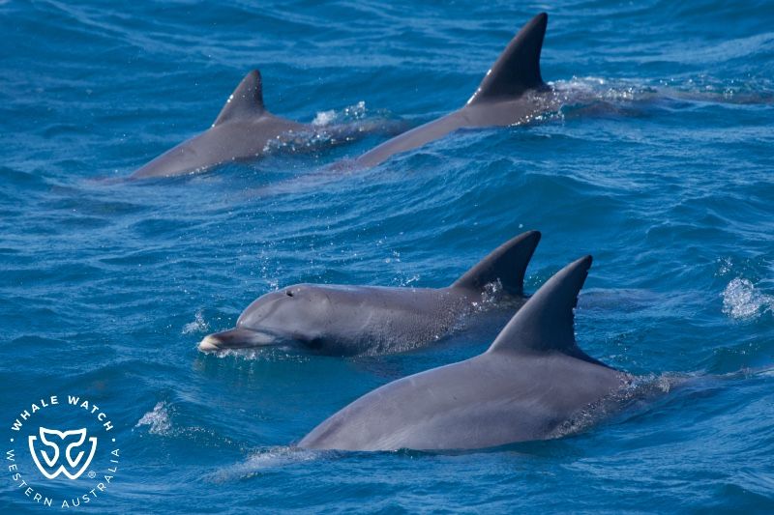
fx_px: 11263
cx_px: 387
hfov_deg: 3.9
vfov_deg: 2.6
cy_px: 258
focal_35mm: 524
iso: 1600
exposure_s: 1/3200
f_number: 8
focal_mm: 524
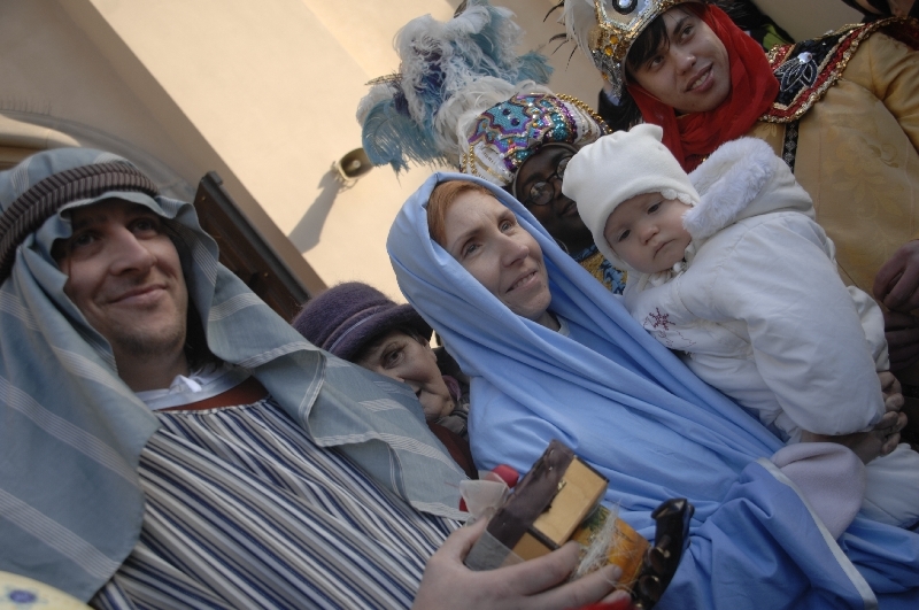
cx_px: 460
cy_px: 305
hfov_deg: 51.3
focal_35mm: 38
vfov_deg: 35.4
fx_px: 956
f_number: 3.8
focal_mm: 25
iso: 100
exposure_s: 1/200
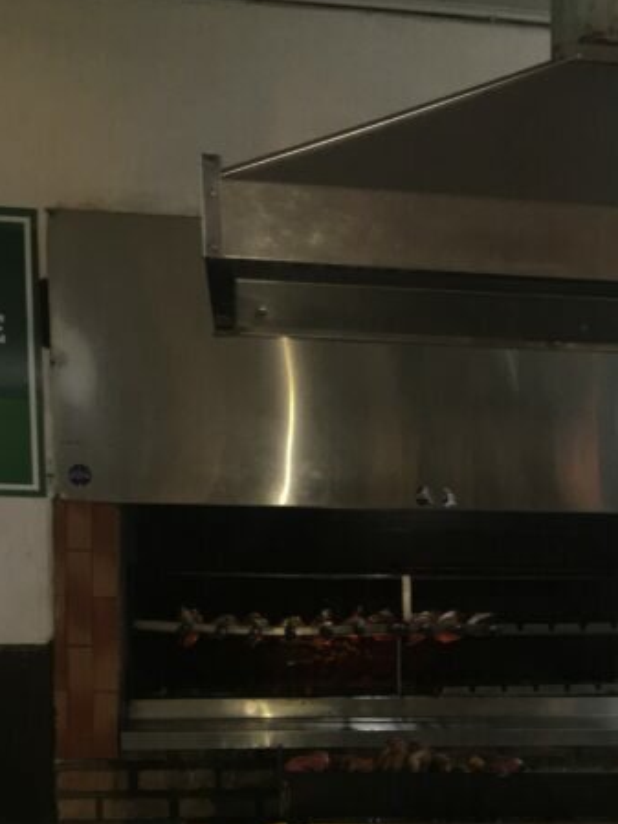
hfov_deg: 22.9
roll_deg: -0.4
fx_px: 1475
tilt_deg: -6.0
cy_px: 758
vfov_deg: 29.7
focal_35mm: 62
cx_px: 592
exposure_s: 1/30
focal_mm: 4.15
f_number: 2.2
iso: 100
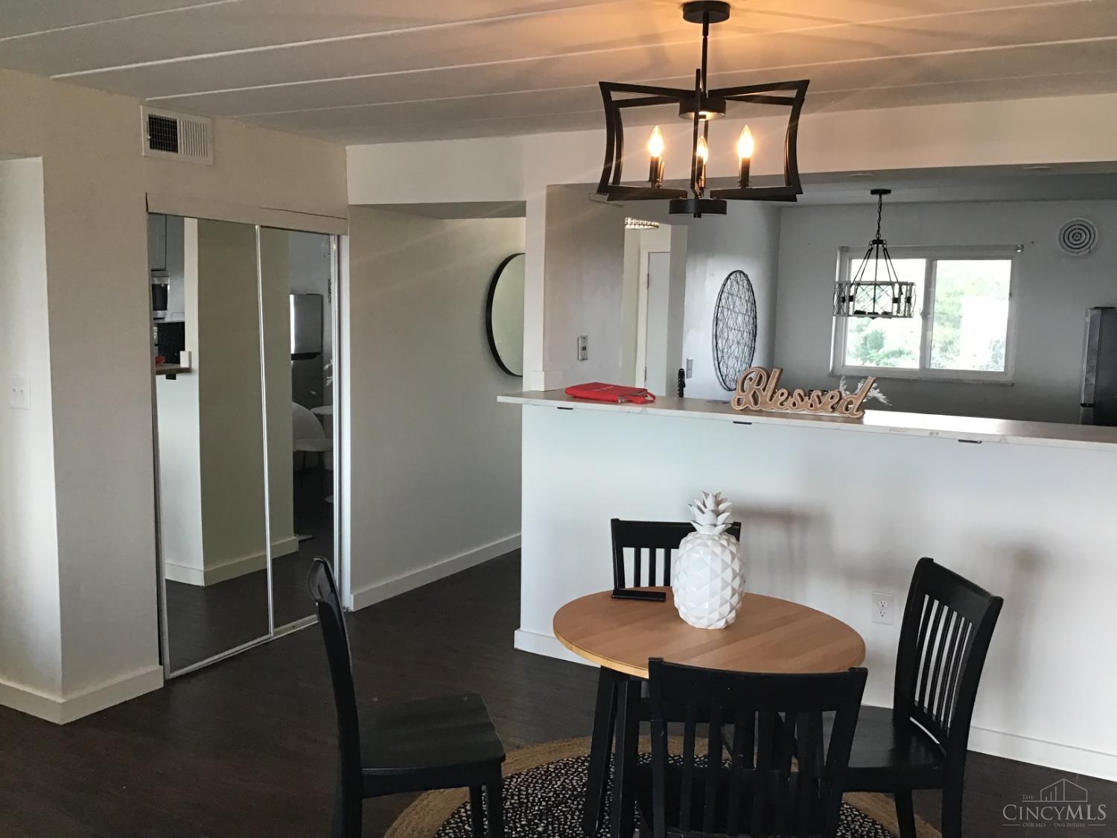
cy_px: 419
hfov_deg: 58.4
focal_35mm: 31
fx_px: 1000
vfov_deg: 45.4
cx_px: 558
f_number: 2.4
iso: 50
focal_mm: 3.3
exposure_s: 1/30
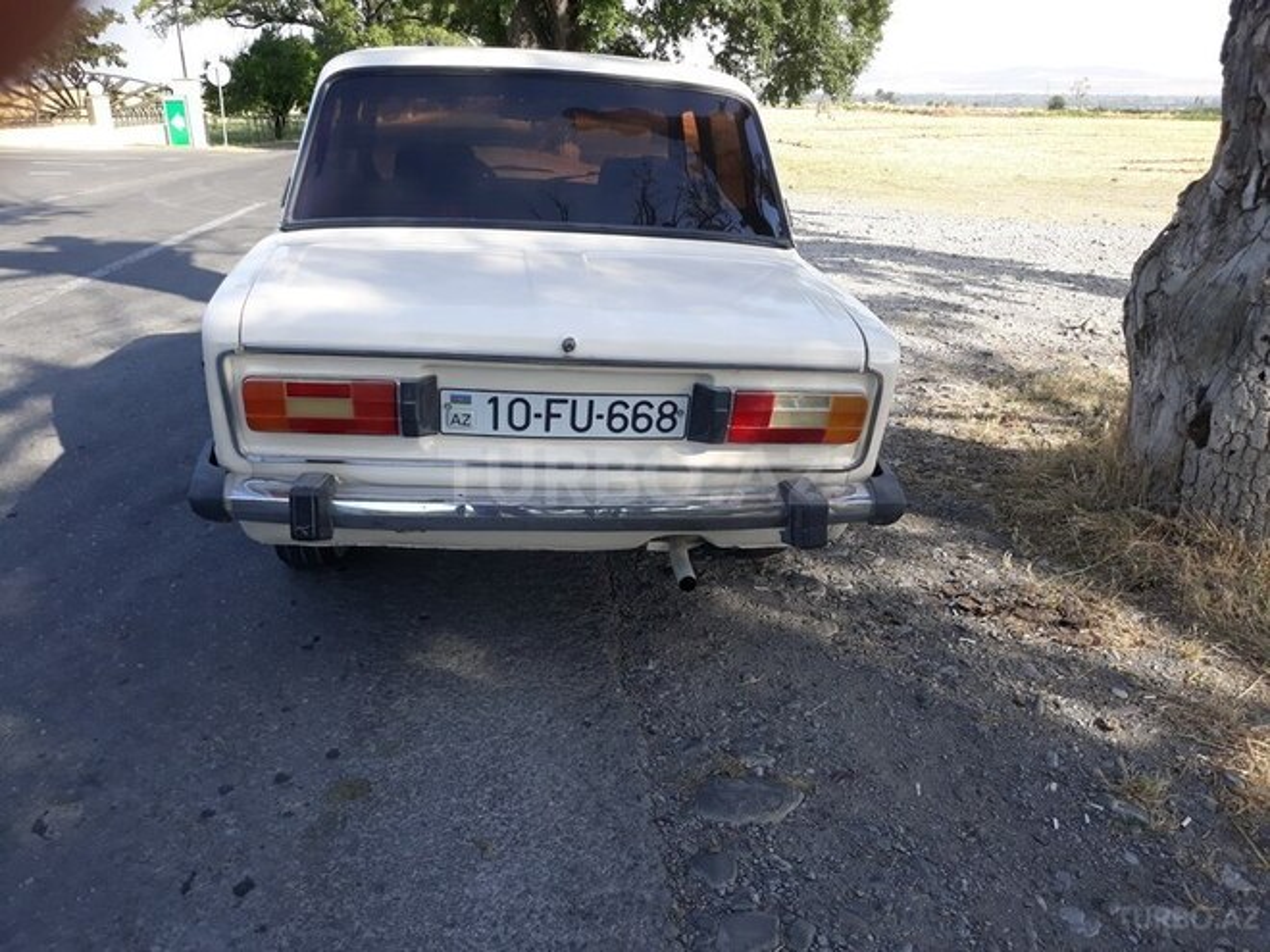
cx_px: 635
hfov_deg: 65.3
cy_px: 476
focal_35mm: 27
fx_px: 991
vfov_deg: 51.4
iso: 40
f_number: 1.7
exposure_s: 1/525
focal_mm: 3.71
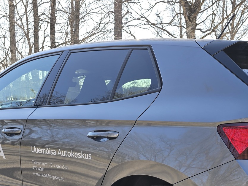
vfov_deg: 31.7
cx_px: 147
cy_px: 159
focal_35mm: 44
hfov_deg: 42.8
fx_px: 315
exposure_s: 1/180
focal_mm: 6.3
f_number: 1.7
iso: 12
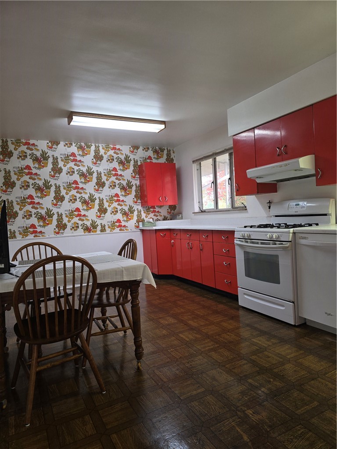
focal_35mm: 23
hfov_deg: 58.9
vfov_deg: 73.9
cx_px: 168
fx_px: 299
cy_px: 224
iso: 125
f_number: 1.7
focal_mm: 6.3
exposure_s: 1/60
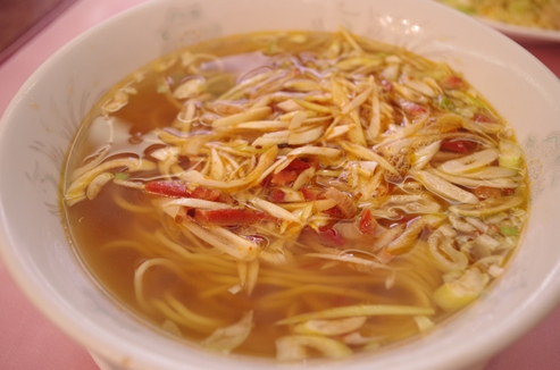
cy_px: 185
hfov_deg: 49.2
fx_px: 611
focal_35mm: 39
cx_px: 280
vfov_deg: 33.7
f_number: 4
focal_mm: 26.25
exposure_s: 1/50
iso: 800
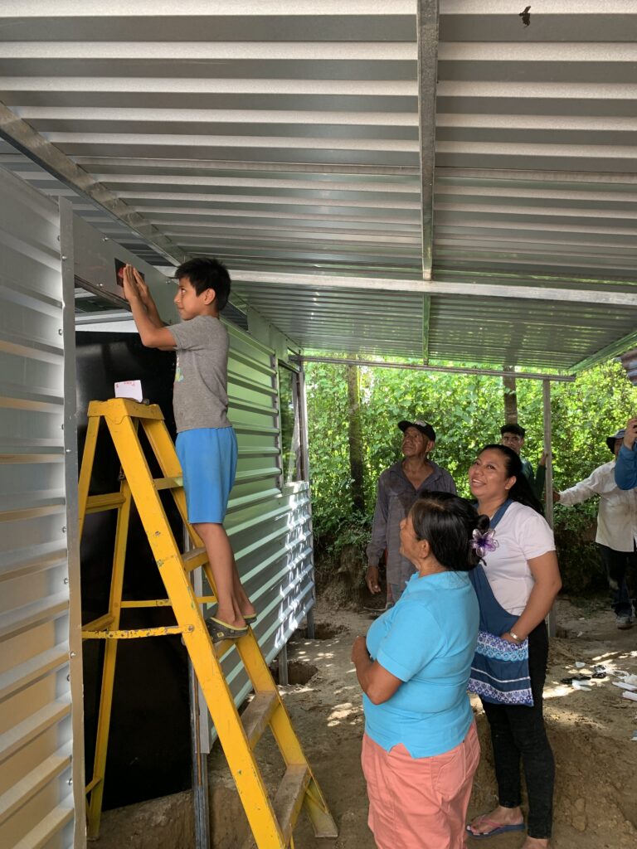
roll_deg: +3.0
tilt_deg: +4.8
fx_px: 638
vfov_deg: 67.3
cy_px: 424
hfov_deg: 53.1
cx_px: 318
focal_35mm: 26
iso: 80
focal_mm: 4.25
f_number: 1.8
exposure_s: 1/121
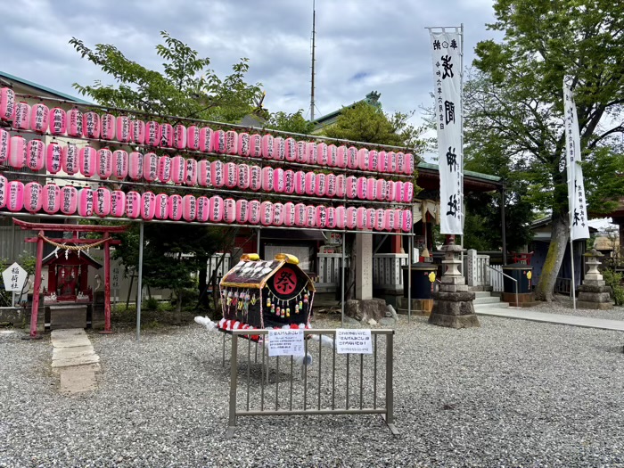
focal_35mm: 26
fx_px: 469
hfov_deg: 67.3
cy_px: 234
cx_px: 312
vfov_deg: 53.1
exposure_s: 1/2342
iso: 50
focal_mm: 5.96
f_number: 1.6
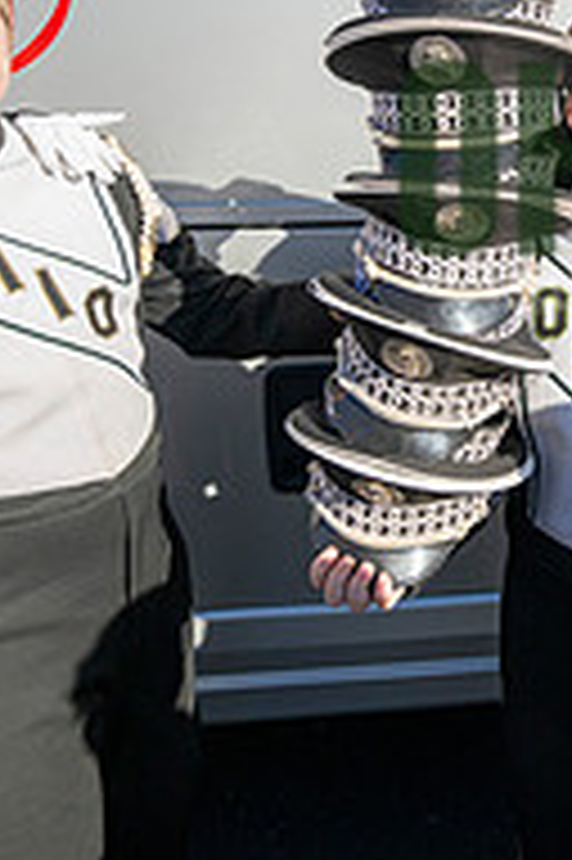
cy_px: 185
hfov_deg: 35.3
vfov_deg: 53.8
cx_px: 599
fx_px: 788
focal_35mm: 33
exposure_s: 1/2000
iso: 400
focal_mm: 14
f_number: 5
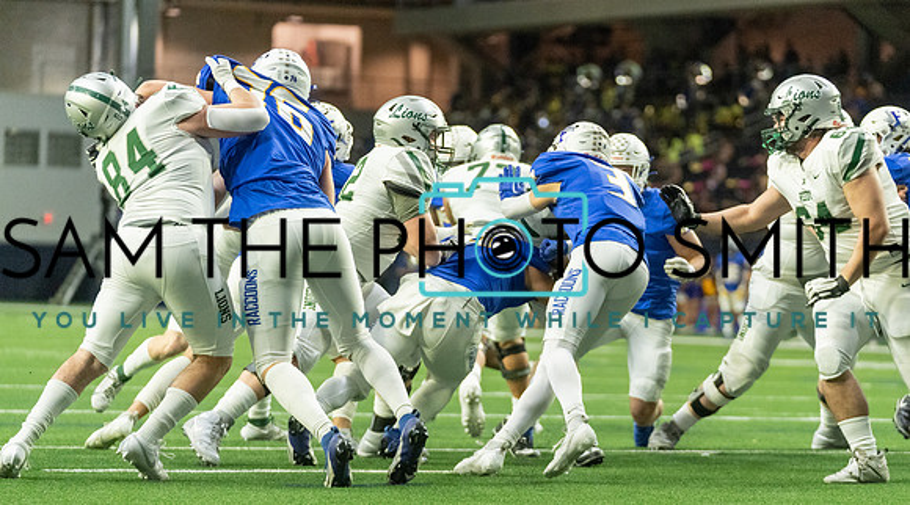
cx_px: 516
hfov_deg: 13.4
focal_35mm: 162
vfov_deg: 7.4
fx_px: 3886
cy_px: 260
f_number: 2.8
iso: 5000
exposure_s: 1/1000
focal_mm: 130
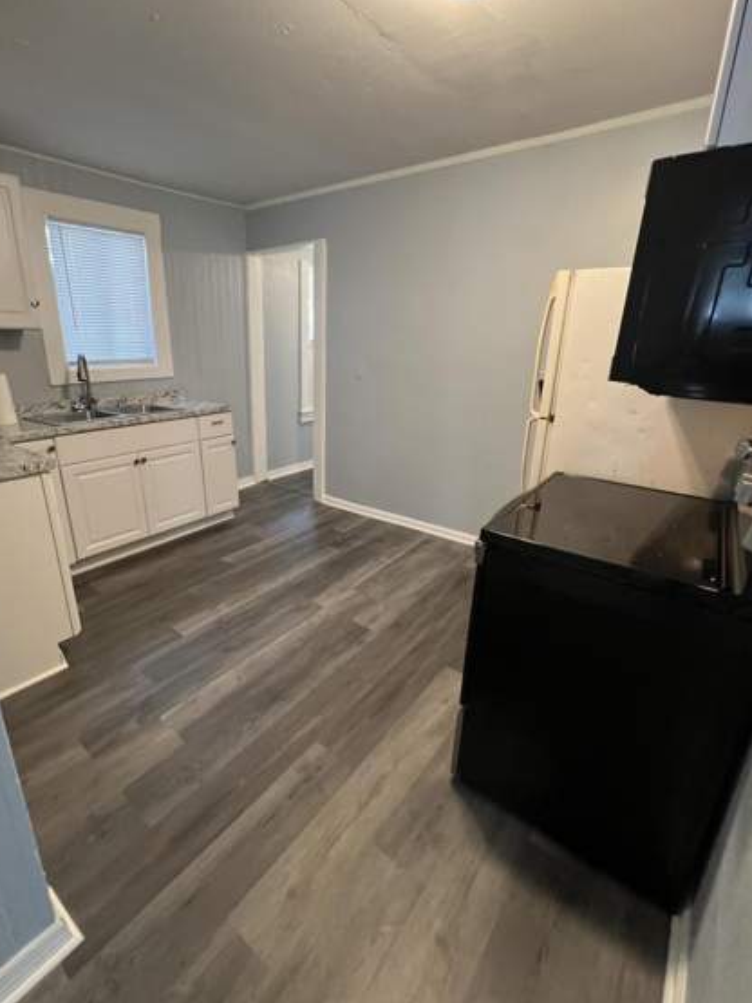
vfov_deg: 98.1
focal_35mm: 15
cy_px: 484
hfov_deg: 81.6
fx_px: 435
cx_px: 347
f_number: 1.8
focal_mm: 1.57
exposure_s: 1/60
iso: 400
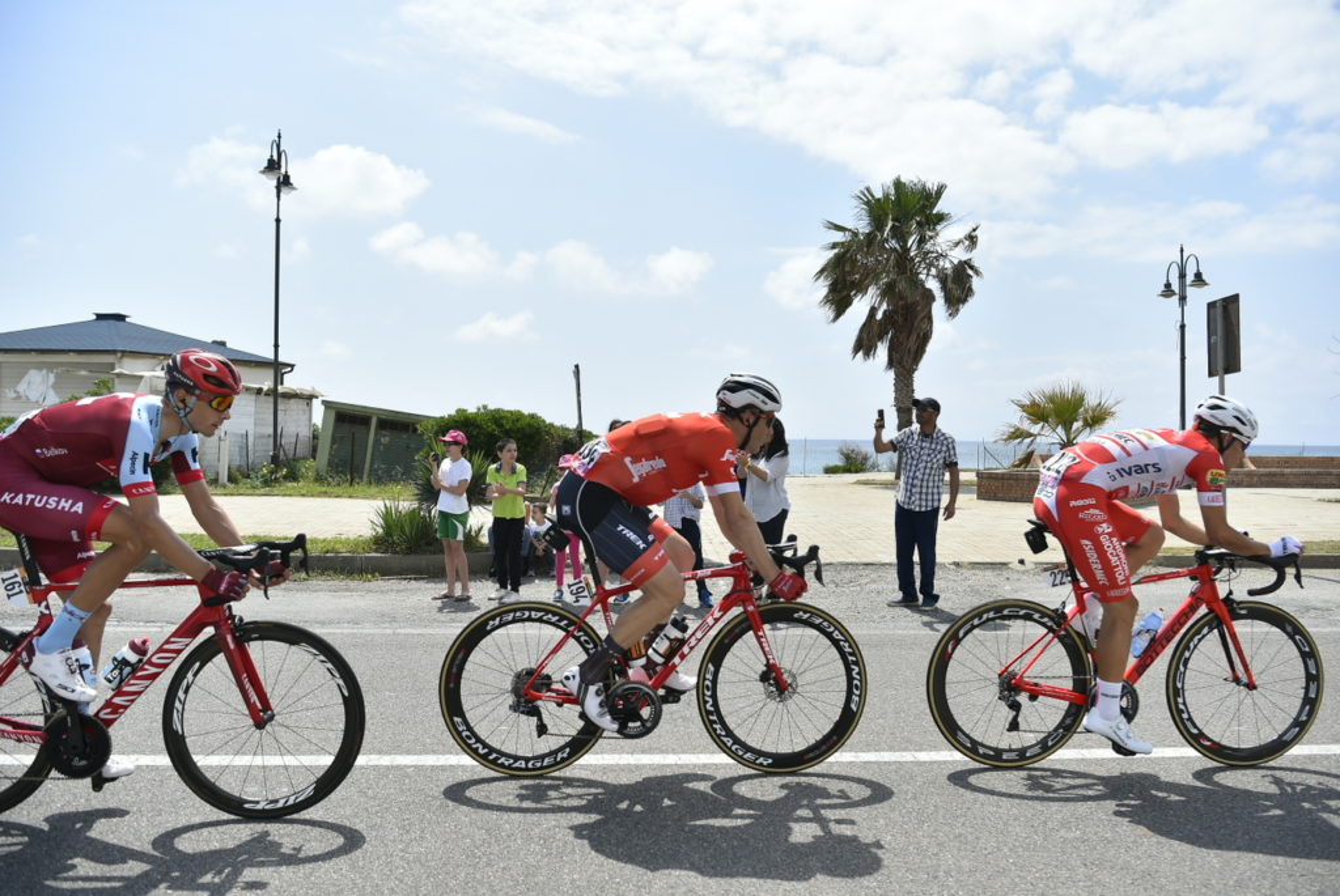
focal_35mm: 28
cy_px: 448
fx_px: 1043
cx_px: 670
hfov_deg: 65.4
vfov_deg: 46.5
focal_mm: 28
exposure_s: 1/3200
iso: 250
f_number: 4
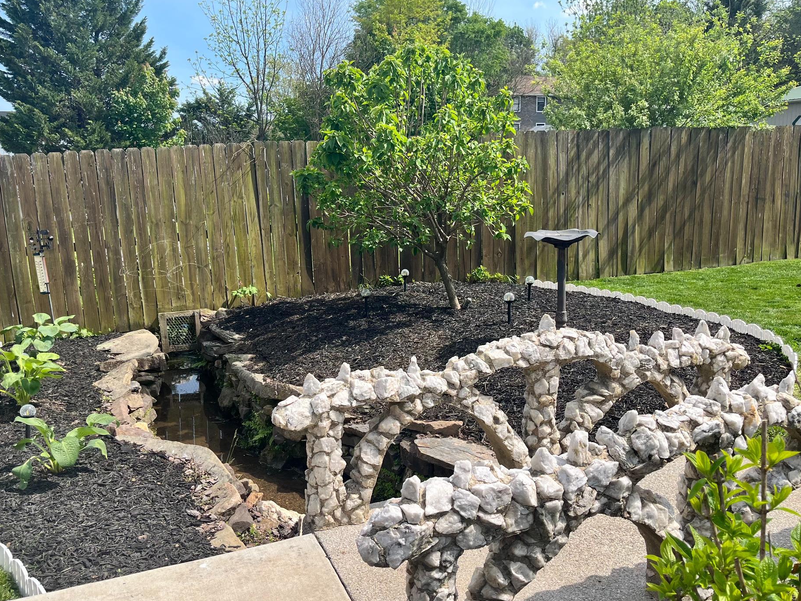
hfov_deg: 61.6
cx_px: 381
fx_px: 671
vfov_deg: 48.2
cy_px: 310
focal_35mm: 29
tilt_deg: -12.7
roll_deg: +0.7
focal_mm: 5.1
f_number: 1.6
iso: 50
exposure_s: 1/1992
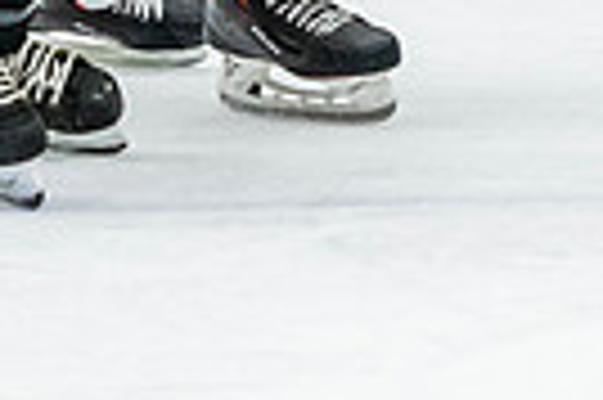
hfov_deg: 2.1
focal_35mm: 993
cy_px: -398
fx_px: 16612
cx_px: 384
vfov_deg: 1.4
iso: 2800
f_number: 2.8
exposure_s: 1/640
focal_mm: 120
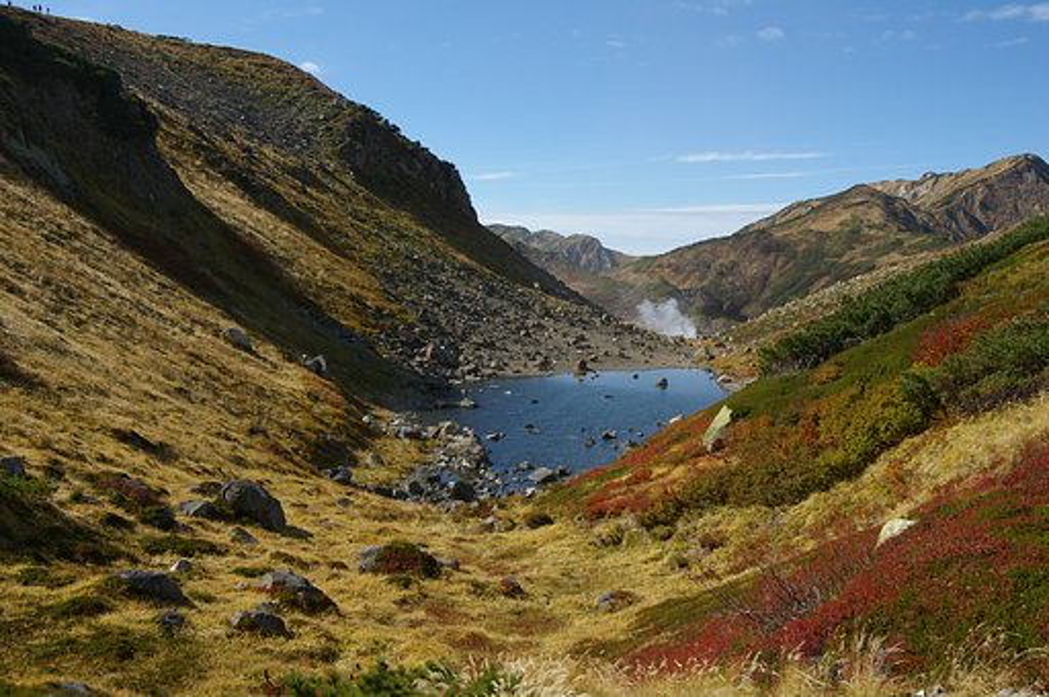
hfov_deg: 49.6
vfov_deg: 34.1
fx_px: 1135
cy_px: 348
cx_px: 524
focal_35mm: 39
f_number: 11
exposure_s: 1/80
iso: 200
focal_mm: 26
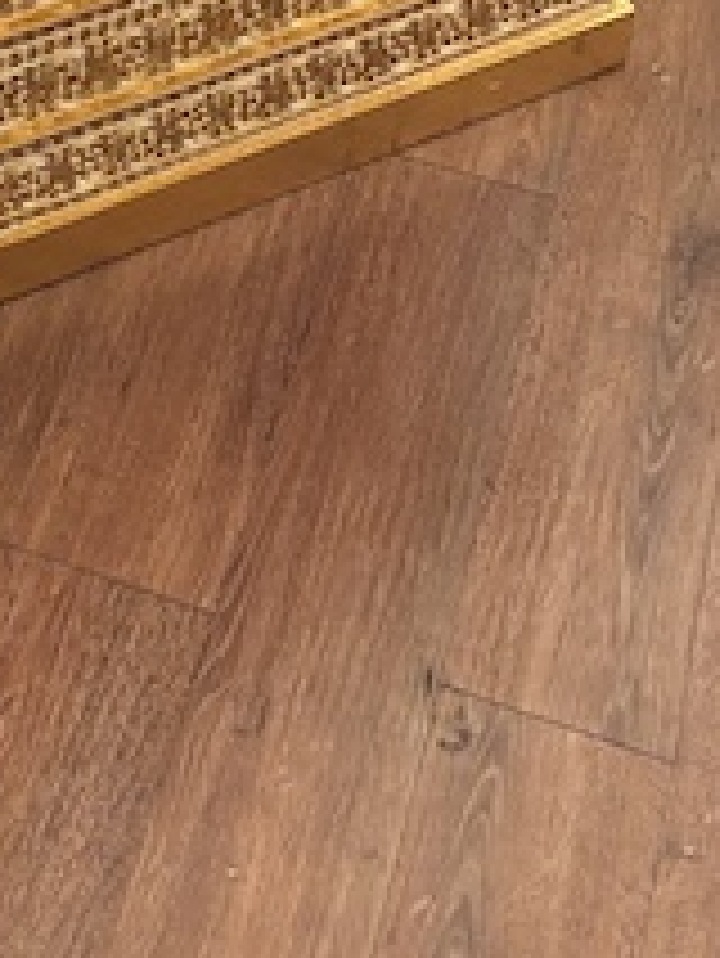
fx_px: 3158
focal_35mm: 114
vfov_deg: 14.2
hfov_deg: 12.8
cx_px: -72
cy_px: -1001
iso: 100
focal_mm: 5.96
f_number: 1.6
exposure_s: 1/50
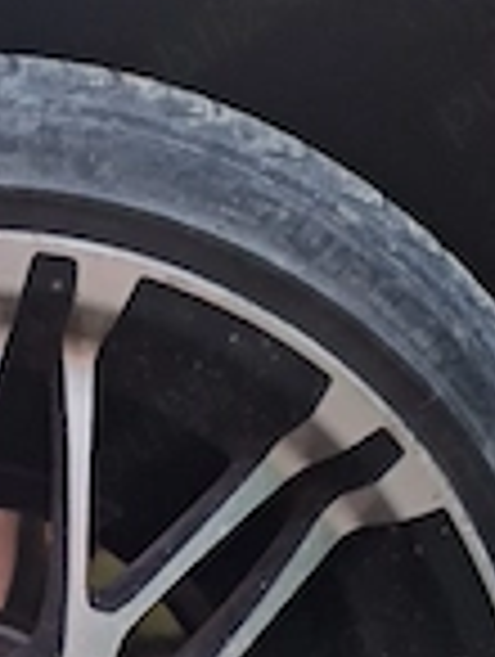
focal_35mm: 63
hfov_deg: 22.2
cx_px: -32
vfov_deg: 27.2
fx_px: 1198
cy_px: 783
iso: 640
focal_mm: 5.54
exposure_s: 1/20
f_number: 1.8
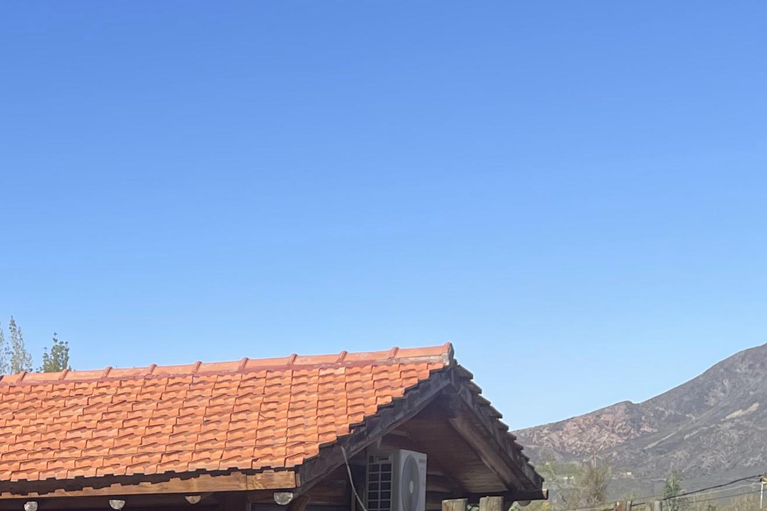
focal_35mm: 83
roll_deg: +0.9
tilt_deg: -6.8
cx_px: -103
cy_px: 734
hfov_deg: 22.9
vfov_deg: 15.4
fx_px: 1768
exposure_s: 1/2959
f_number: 1.6
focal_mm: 4.2
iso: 32
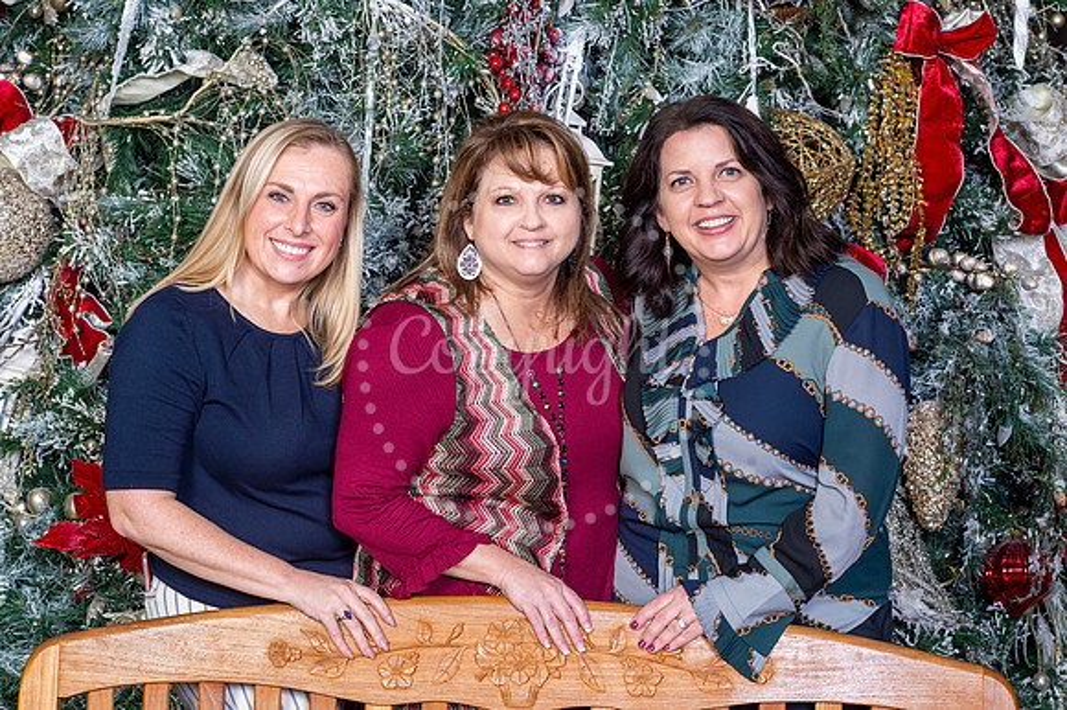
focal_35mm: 85
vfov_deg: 16.1
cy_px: 355
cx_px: 534
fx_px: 2518
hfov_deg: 23.9
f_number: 8
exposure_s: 1/125
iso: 400
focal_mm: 85
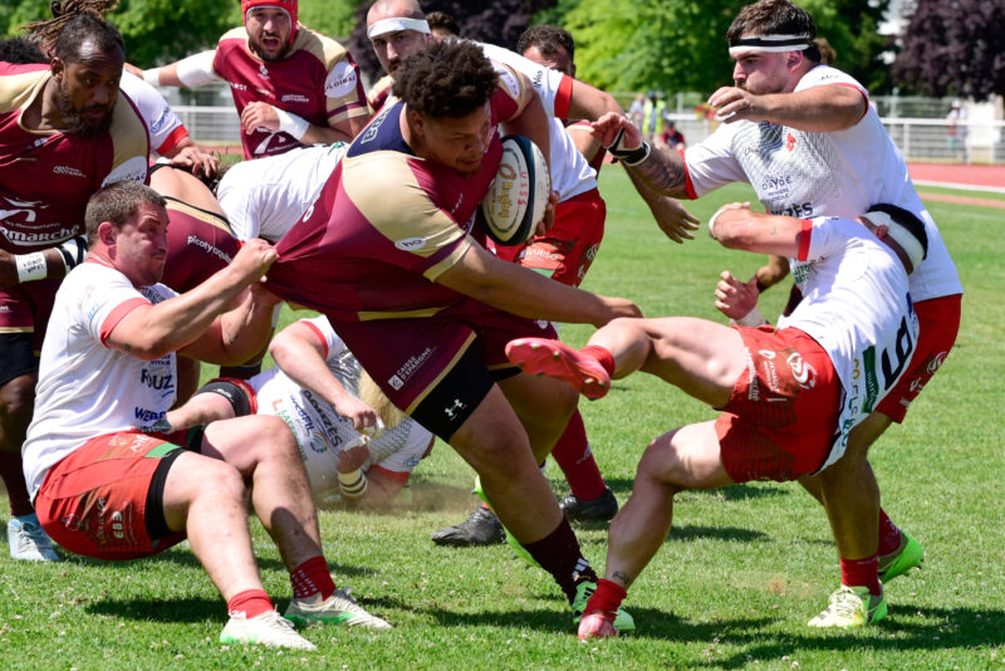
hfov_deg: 22.6
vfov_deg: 15.2
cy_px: 336
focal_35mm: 90
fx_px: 2513
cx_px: 502
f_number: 4.5
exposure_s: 1/1600
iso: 250
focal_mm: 90
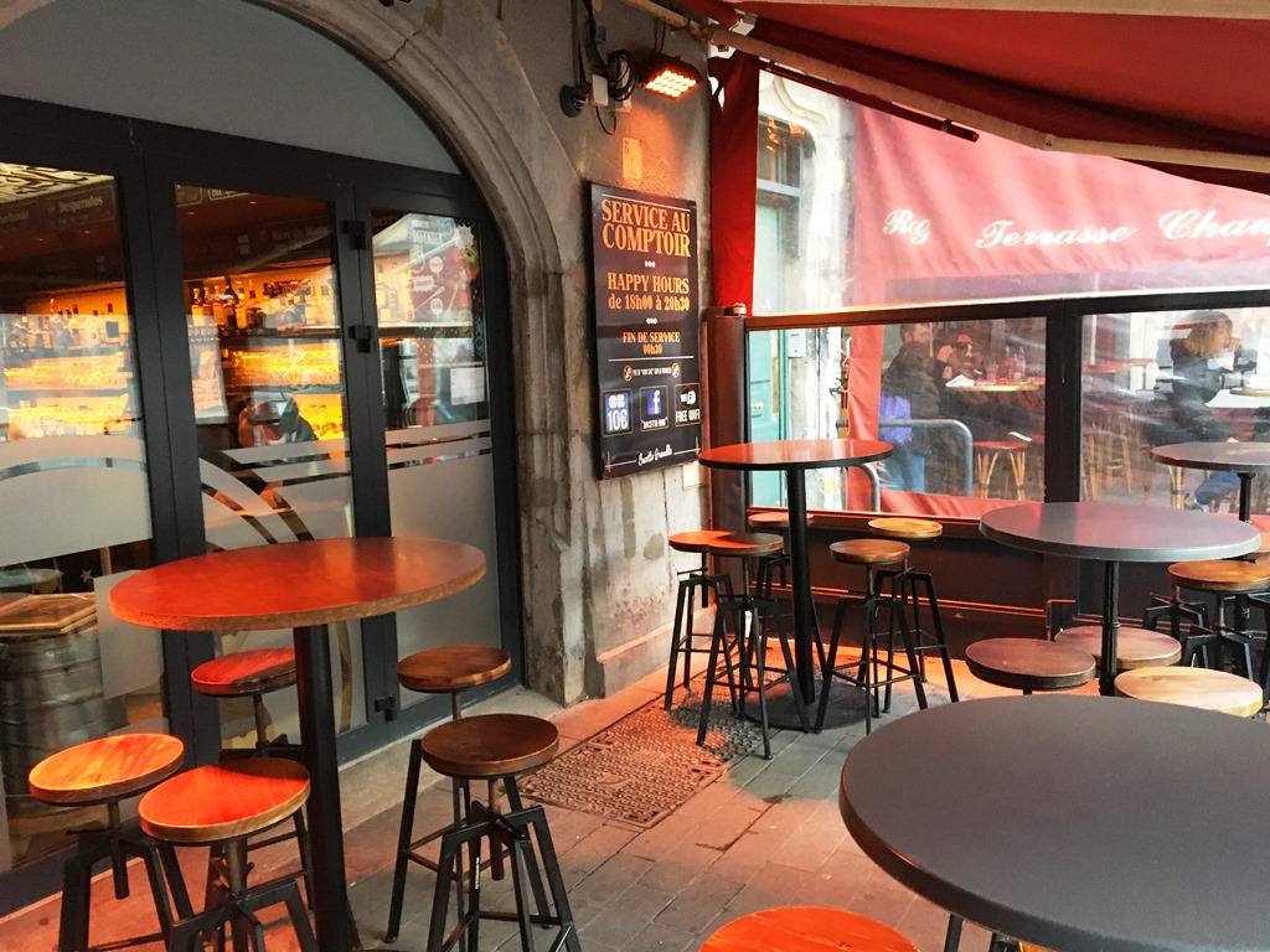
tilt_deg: -6.4
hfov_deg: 61.7
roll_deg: +2.6
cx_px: 635
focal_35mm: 29
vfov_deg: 48.2
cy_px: 476
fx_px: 1064
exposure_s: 1/25
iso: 200
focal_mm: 4.15
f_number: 2.2
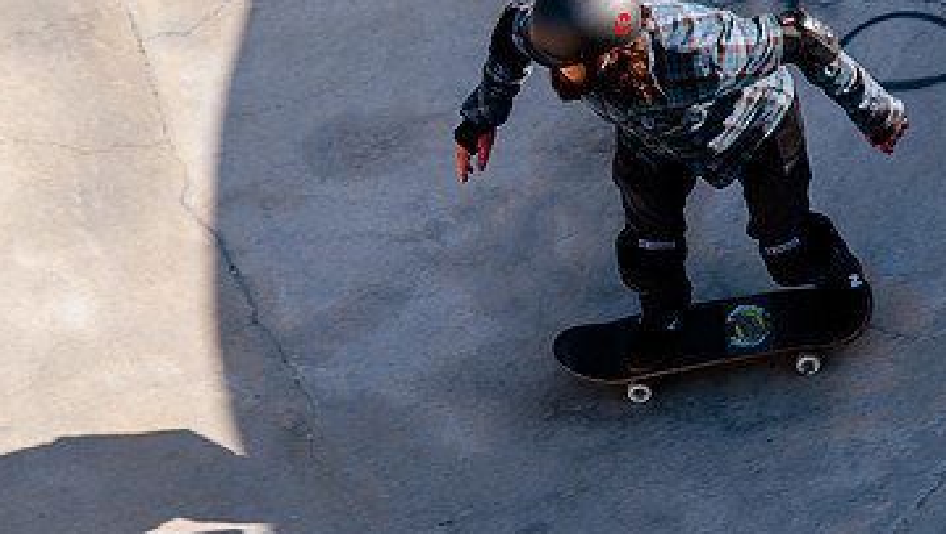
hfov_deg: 11.8
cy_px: 185
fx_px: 4568
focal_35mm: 182
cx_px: 582
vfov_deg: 6.7
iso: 200
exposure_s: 1/500
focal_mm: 95
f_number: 5
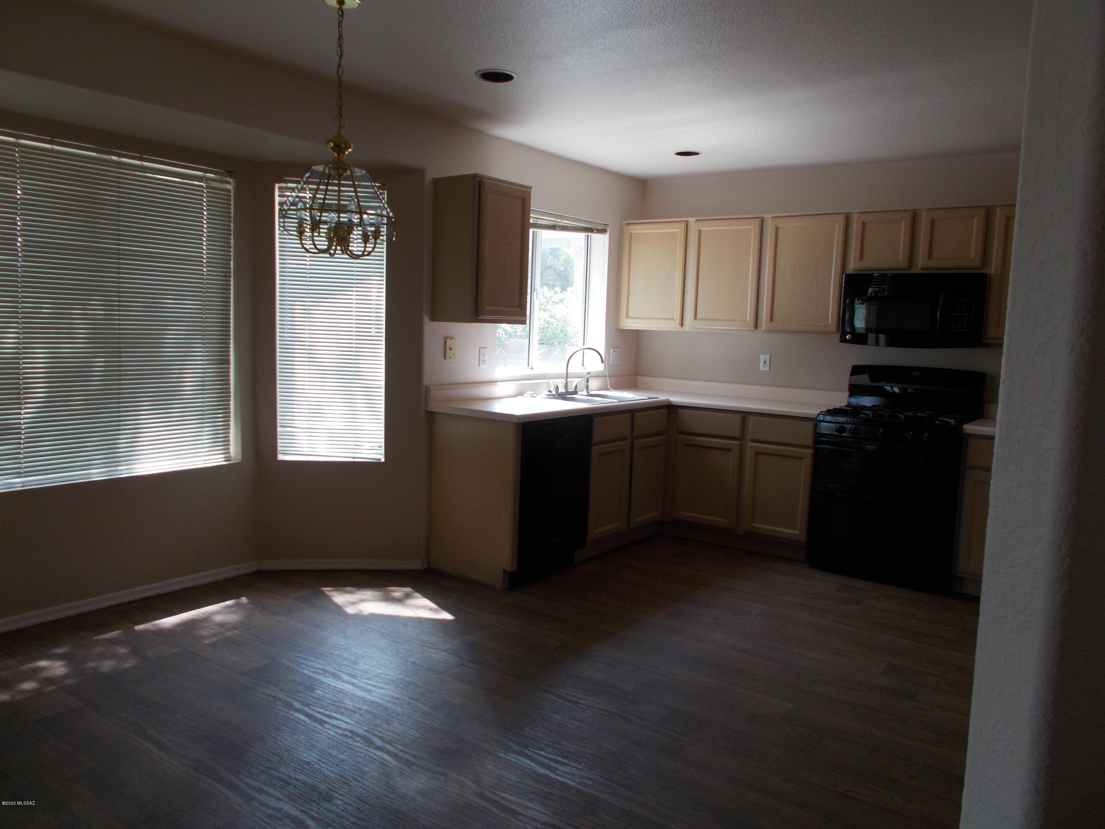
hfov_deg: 67.3
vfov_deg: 53.1
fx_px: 830
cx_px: 552
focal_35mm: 26
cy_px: 414
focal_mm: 4.6
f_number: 3.2
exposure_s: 1/80
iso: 80
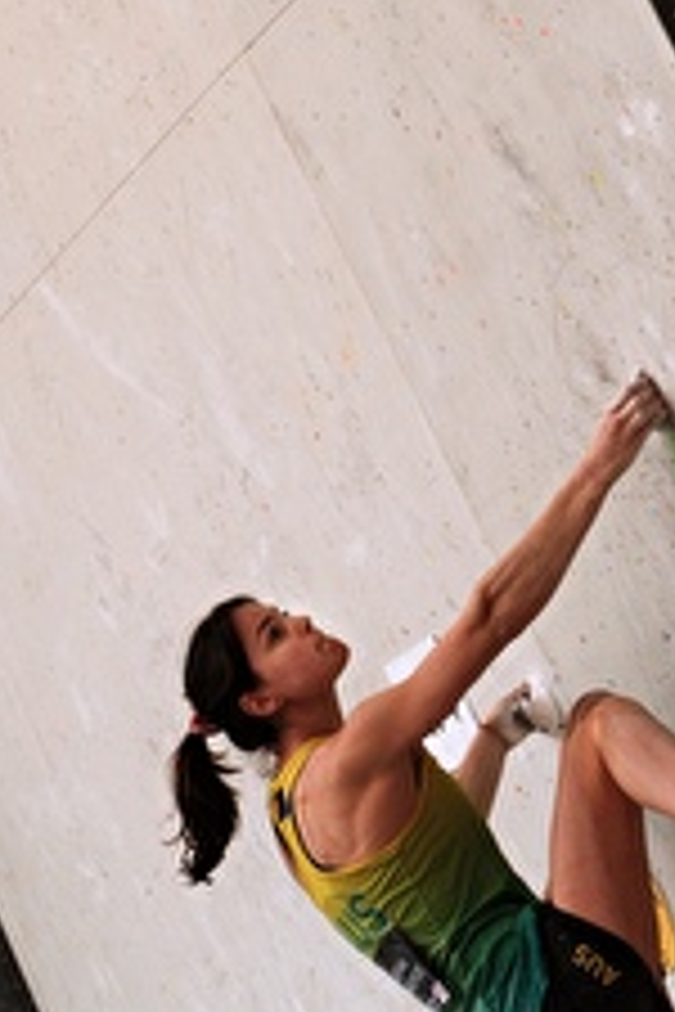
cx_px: 340
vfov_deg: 9.0
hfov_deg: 6.0
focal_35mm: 229
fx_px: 6440
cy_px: 670
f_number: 5.6
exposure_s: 1/1300
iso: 1000
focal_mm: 80
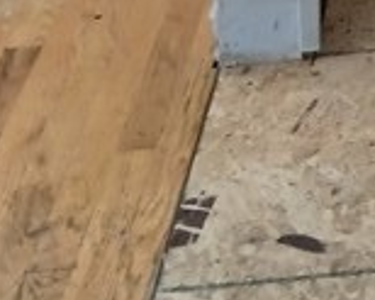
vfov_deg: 8.0
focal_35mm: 169
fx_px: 1874
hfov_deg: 9.9
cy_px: -551
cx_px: 920
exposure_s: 1/30
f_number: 1.8
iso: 250
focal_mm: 3.98
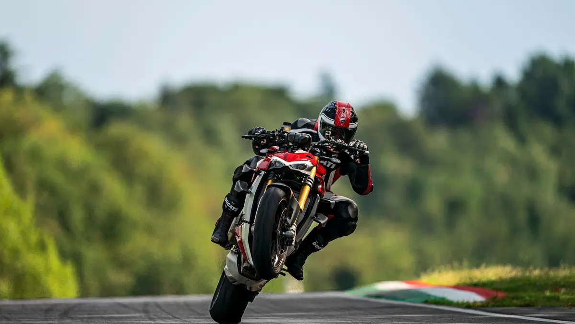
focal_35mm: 420
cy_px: 159
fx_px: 6404
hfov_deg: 5.1
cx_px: 287
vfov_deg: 2.9
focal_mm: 400
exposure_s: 1/2000
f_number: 2.8
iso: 100
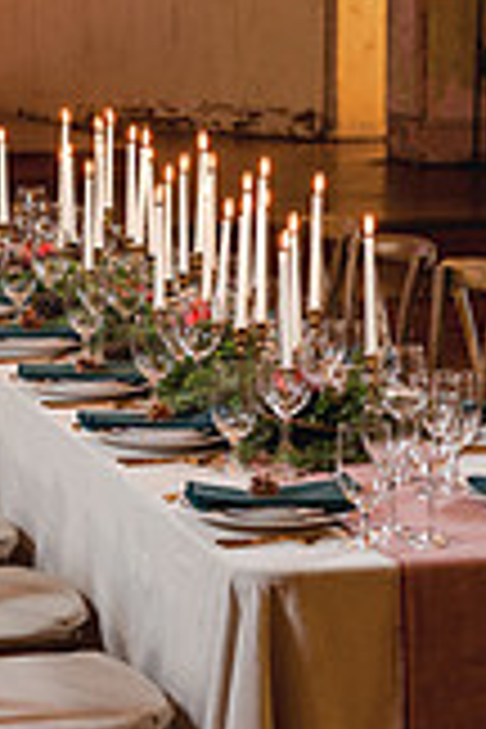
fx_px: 2815
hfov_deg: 9.9
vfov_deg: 14.7
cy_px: 234
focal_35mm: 139
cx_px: 189
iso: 400
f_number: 3.5
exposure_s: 1/40
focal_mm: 50
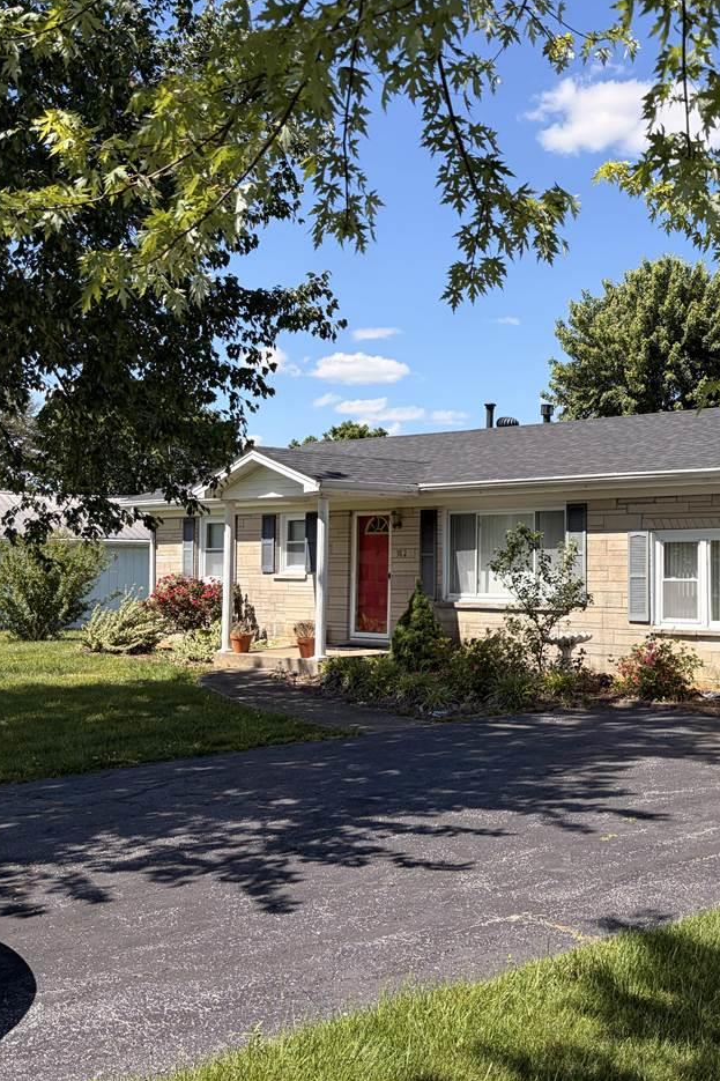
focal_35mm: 37
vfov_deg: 51.9
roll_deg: -0.2
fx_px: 1110
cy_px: 528
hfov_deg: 33.9
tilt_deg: +2.5
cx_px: 655
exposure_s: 1/2865
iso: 50
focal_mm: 5.96
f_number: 1.6
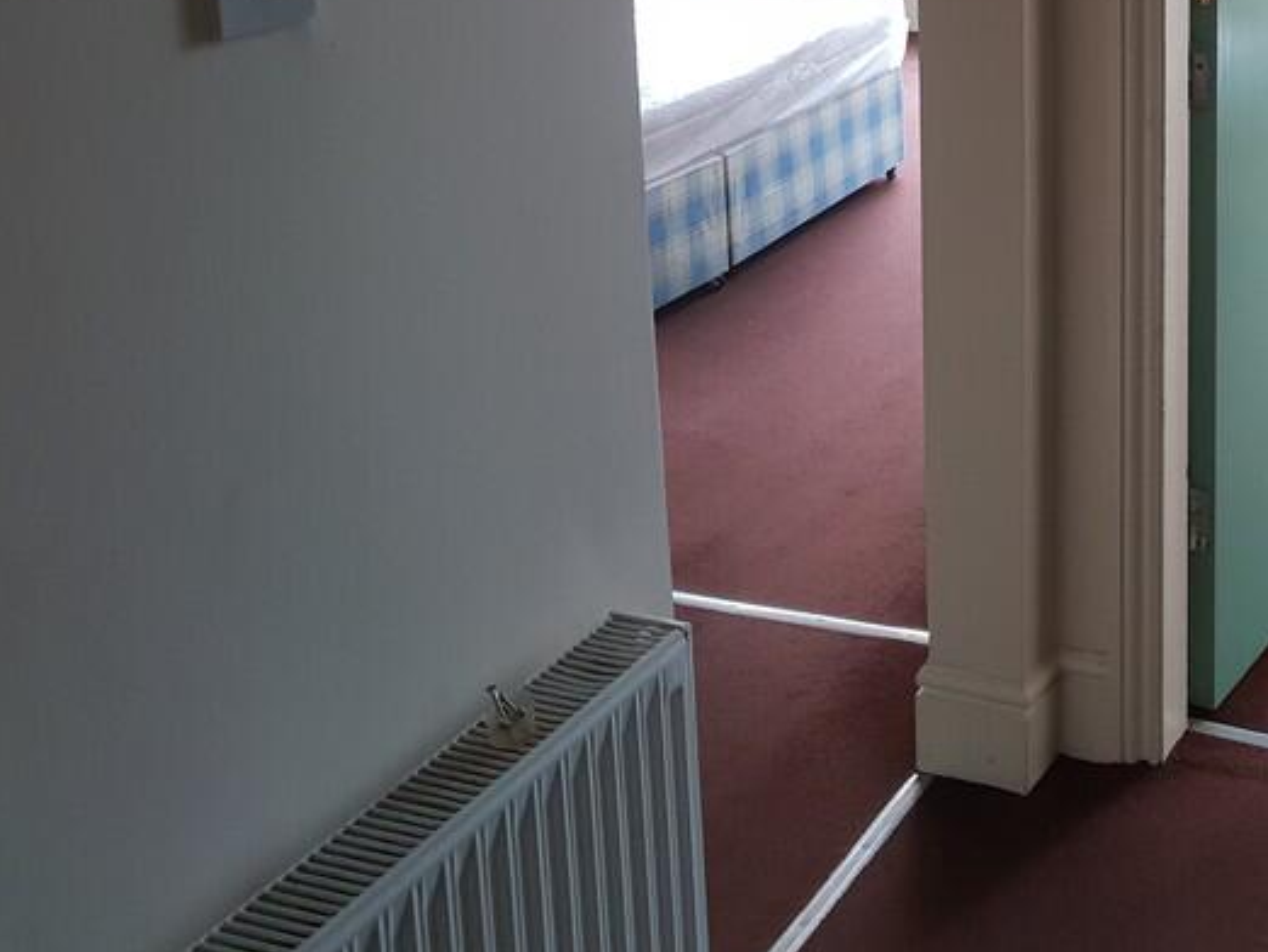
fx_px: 1869
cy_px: 80
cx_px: 1234
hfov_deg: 34.5
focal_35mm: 51
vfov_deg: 27.5
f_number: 1.5
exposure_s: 1/50
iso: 250
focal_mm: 4.3
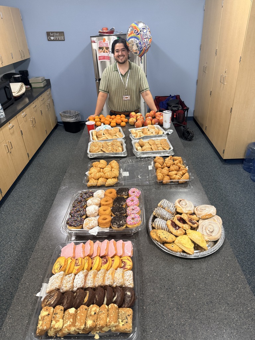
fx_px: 236
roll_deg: +2.6
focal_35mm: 24
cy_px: 170
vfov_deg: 71.6
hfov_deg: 56.8
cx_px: 128
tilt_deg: -30.7
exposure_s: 1/116
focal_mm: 6.76
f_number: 1.78
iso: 200
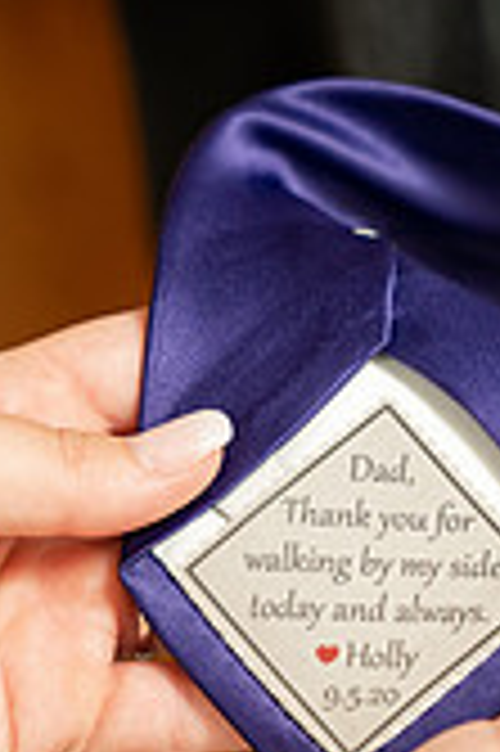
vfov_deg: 10.8
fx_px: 3945
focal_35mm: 189
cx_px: 324
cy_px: 707
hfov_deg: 7.2
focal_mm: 70
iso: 800
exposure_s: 1/250
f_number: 4
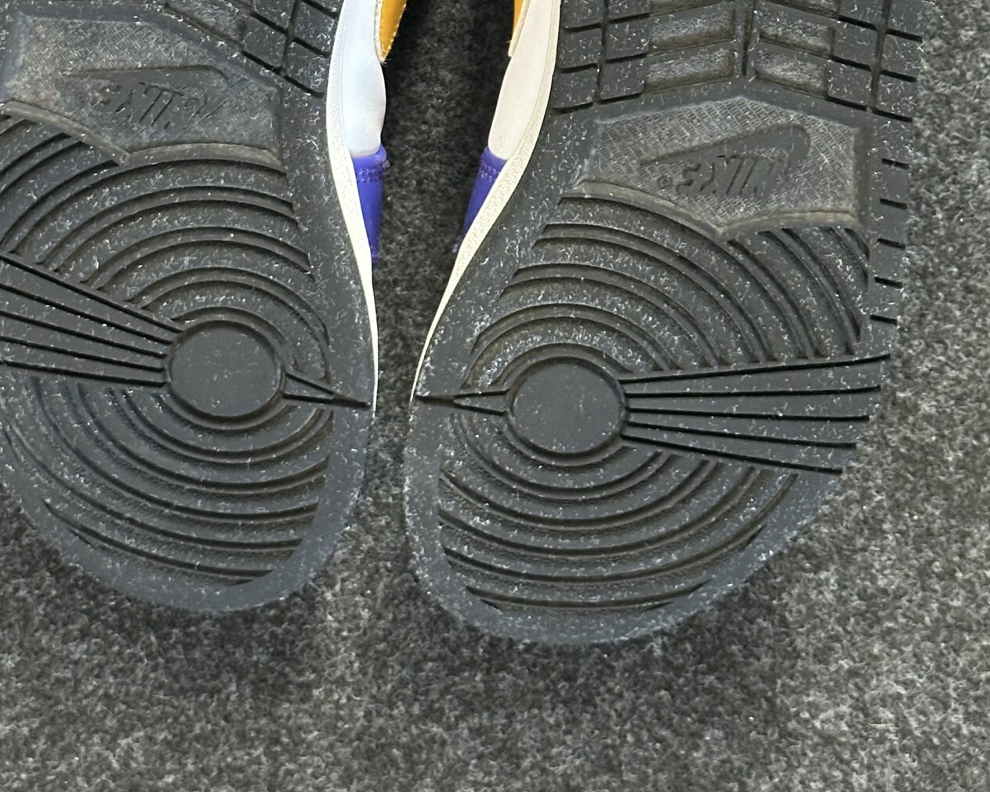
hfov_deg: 20.2
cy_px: 26
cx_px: 432
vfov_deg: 15.9
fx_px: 2783
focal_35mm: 95
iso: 500
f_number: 1.78
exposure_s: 1/25
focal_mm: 6.86
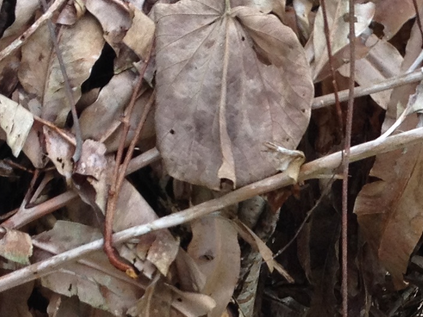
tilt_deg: -15.6
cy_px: 364
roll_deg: -2.0
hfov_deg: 12.1
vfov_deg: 9.1
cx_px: 478
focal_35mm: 161
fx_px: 1967
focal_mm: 4.28
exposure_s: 1/148
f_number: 2.4
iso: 50
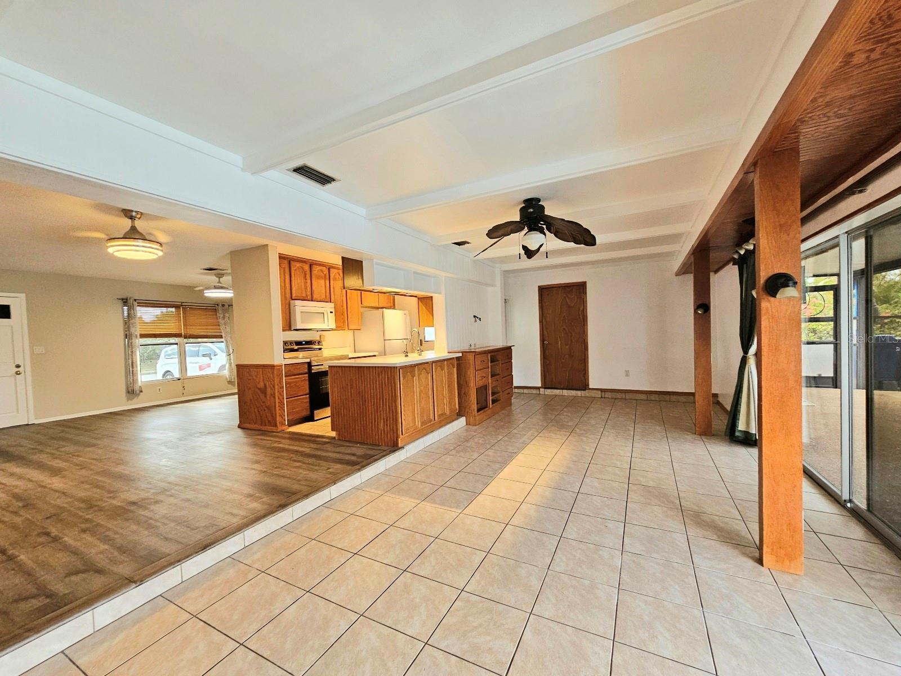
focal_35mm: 13
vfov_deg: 89.9
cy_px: 338
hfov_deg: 106.2
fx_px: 338
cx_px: 450
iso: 250
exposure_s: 1/60.2
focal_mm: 2.2
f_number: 2.2
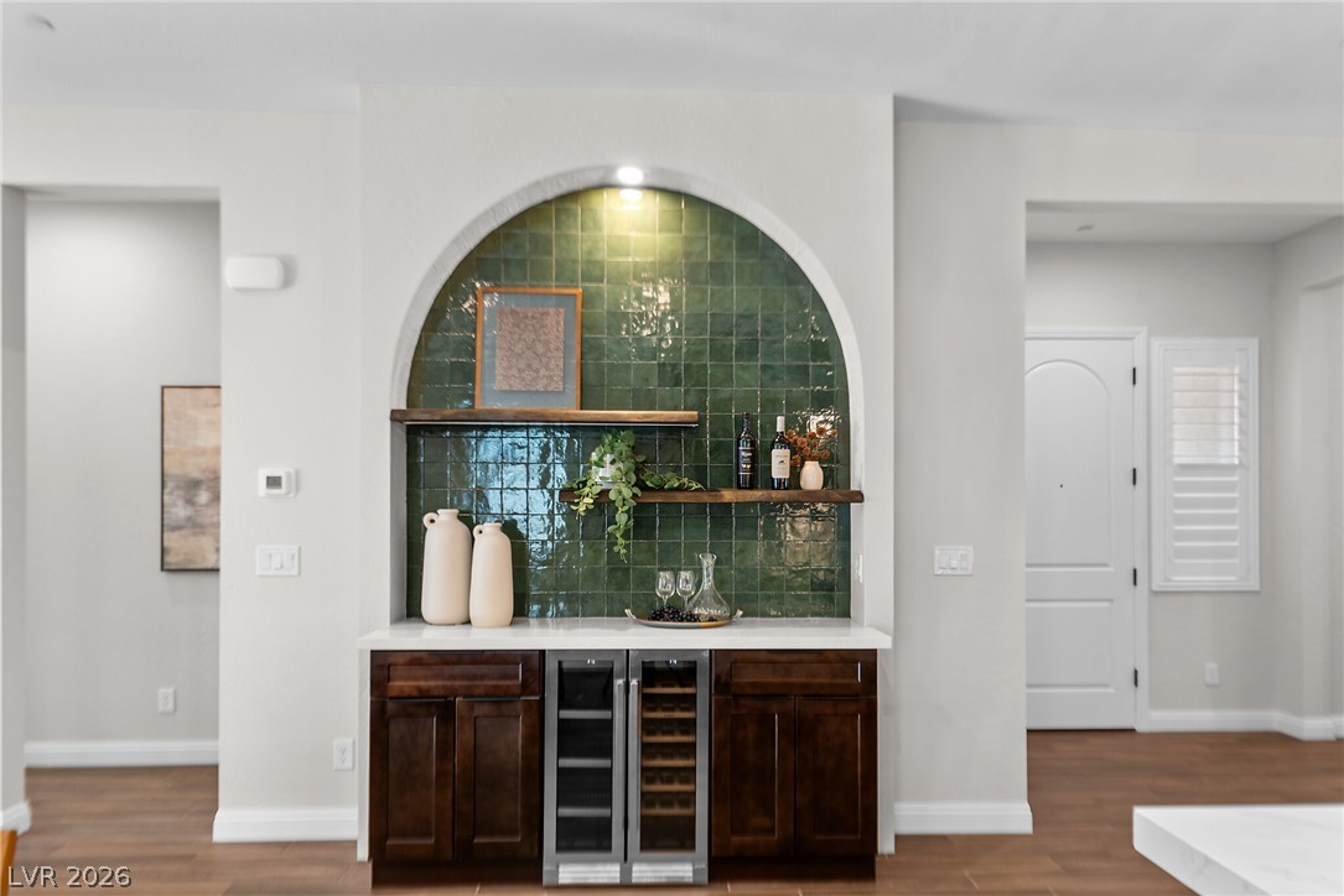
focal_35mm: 26
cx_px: 672
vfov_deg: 49.6
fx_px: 971
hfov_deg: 69.4
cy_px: 448
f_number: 7.1
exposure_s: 1/1.67
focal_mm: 26
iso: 100
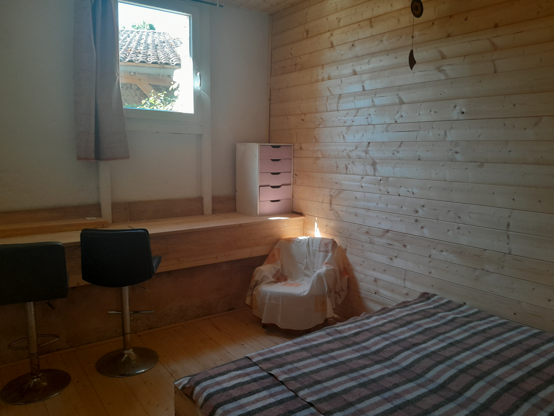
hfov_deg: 67.3
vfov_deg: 53.1
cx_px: 277
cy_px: 208
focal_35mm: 26
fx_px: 416
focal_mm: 3.98
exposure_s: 1/50
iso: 125
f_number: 1.8
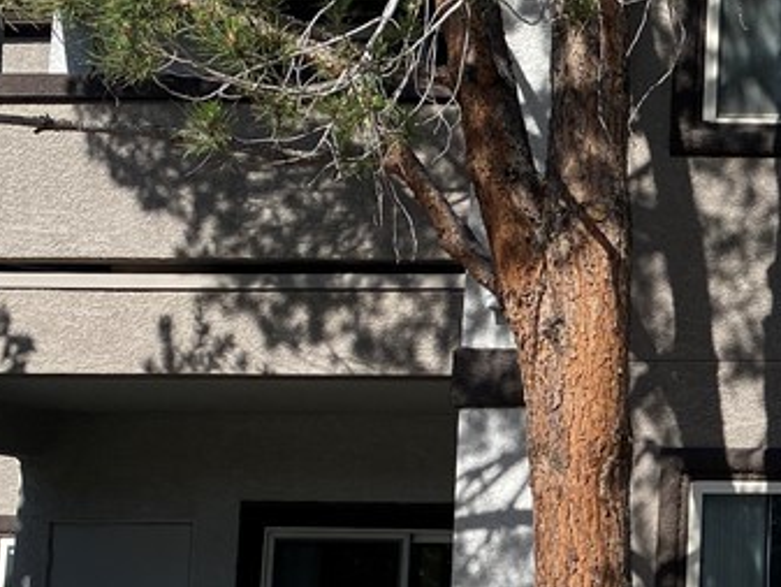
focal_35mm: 79
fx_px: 1783
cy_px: 464
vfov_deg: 18.5
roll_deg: -1.5
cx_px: 1059
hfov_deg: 21.8
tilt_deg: +6.2
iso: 32
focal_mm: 4.25
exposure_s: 1/3040
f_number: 1.8
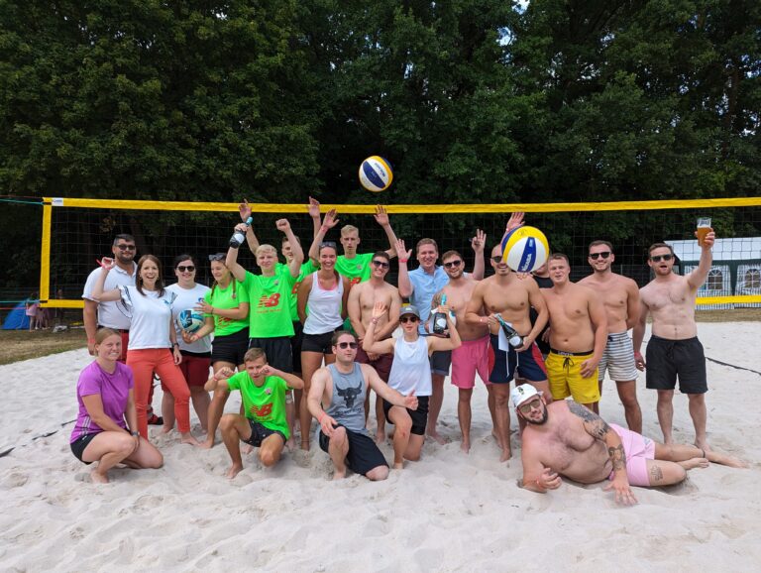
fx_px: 528
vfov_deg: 56.9
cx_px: 380
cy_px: 286
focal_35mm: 24
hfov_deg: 71.5
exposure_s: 1/760
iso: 47
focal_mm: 6.81
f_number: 1.85
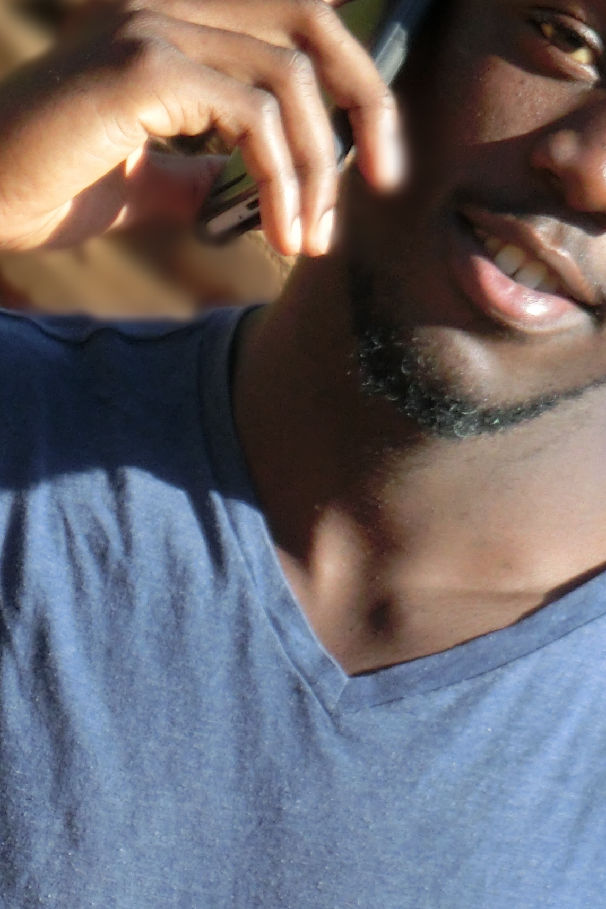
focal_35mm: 951
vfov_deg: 2.2
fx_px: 24011
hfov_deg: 1.4
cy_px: 773
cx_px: 252
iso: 200
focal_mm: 60.7
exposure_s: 1/320
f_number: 5.7
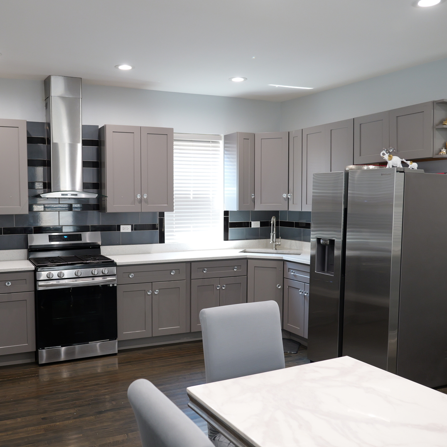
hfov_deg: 50.7
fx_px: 468
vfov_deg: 51.1
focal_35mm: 32
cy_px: 224
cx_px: 172
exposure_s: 1/50
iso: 1250
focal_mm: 25
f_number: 4
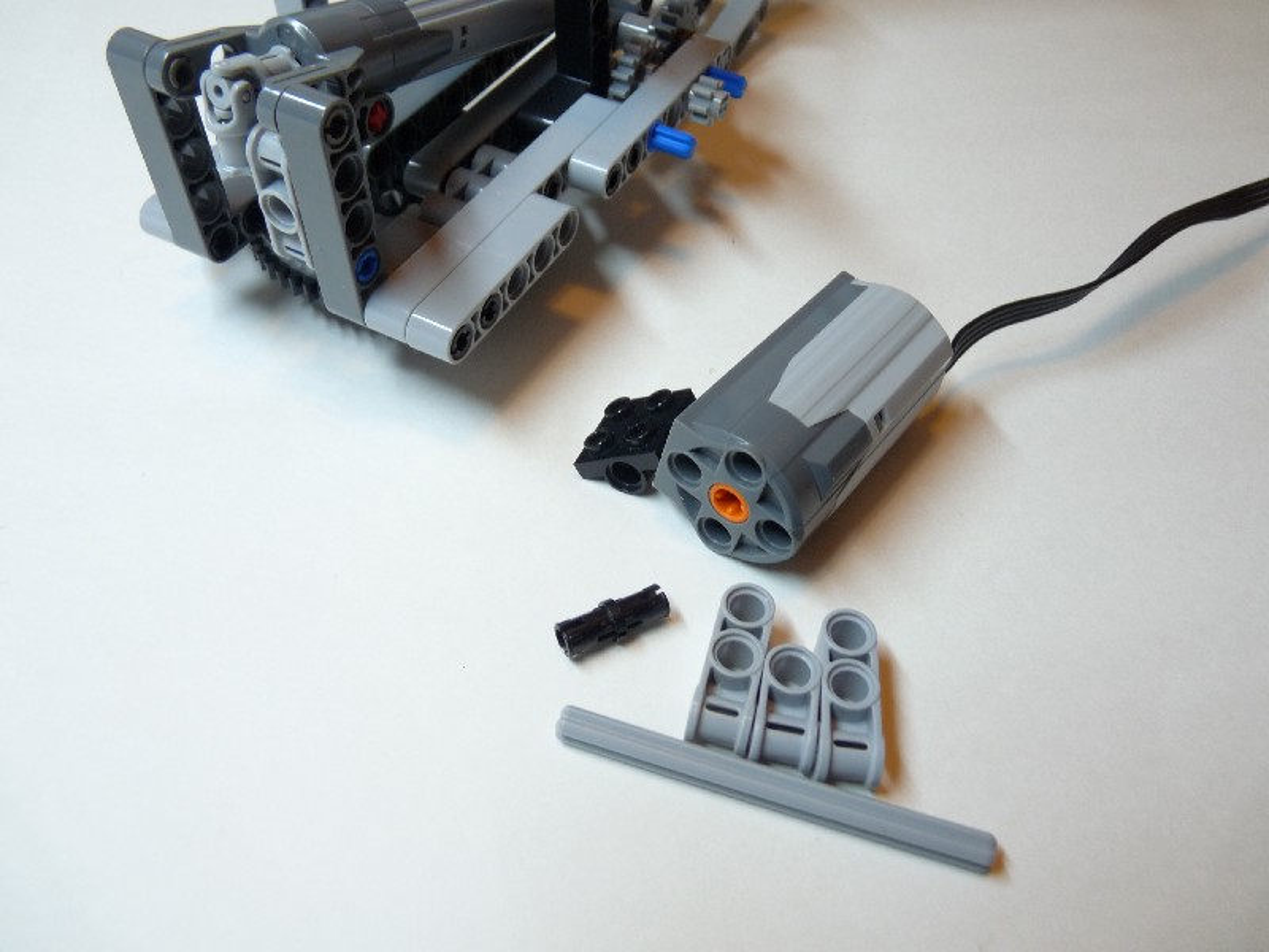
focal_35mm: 27
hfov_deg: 65.3
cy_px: 476
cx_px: 634
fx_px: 990
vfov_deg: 51.4
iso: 160
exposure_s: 1/30
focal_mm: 4.8
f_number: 2.8
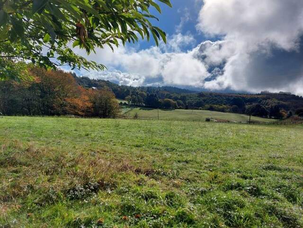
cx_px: 152
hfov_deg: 71.6
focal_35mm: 24
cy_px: 114
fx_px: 210
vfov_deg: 56.8
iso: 32
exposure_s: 1/2058
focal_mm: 5.23
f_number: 1.8
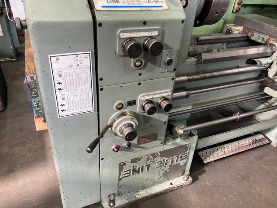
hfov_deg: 63.4
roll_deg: -5.6
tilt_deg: -36.4
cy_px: 104
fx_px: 224
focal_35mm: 28
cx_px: 138
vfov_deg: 49.7
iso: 100
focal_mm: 3.99
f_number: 1.8
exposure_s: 1/60
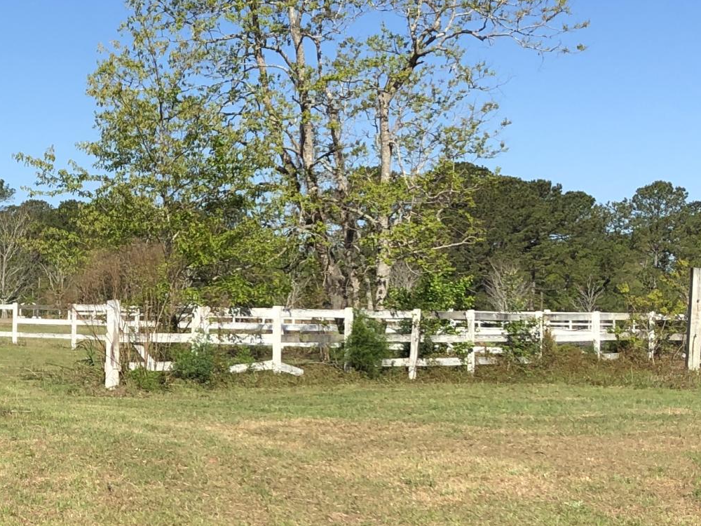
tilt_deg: -1.1
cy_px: 346
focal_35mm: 84
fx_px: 1701
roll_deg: -1.6
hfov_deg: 22.3
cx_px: -29
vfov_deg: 17.5
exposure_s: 1/1919
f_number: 1.8
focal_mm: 3.99
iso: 20
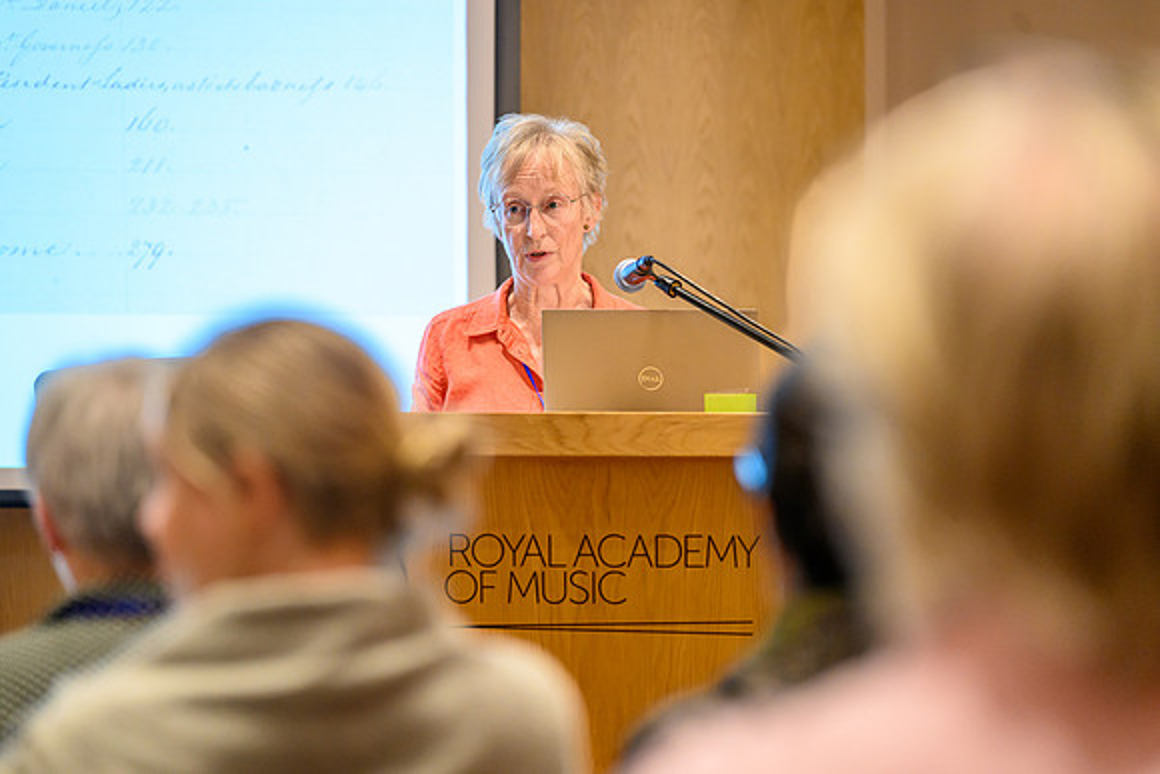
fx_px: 4871
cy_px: 387
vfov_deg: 9.1
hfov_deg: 13.6
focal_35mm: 151
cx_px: 580
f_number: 2.8
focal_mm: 150
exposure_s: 1/125
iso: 1800
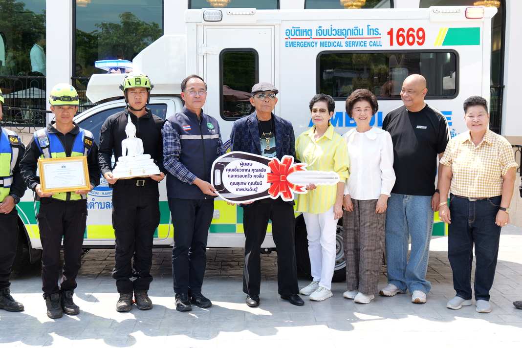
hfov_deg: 41.9
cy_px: 174
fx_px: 681
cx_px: 261
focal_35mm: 47
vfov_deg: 28.6
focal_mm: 47
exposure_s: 1/125
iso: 100
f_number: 5.6
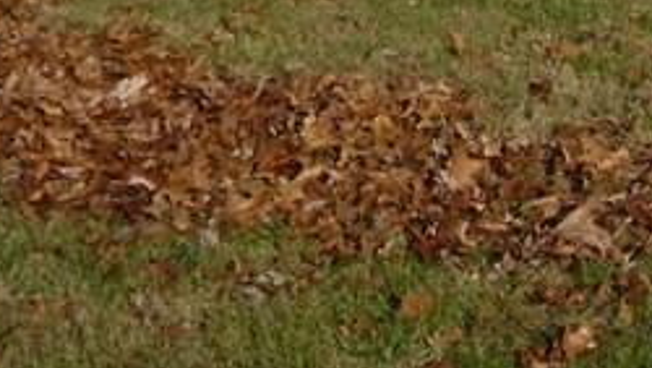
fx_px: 2543
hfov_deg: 12.9
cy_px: -467
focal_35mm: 147
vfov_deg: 7.8
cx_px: 1254
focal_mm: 5.9
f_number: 4.3
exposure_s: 1/800
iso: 100
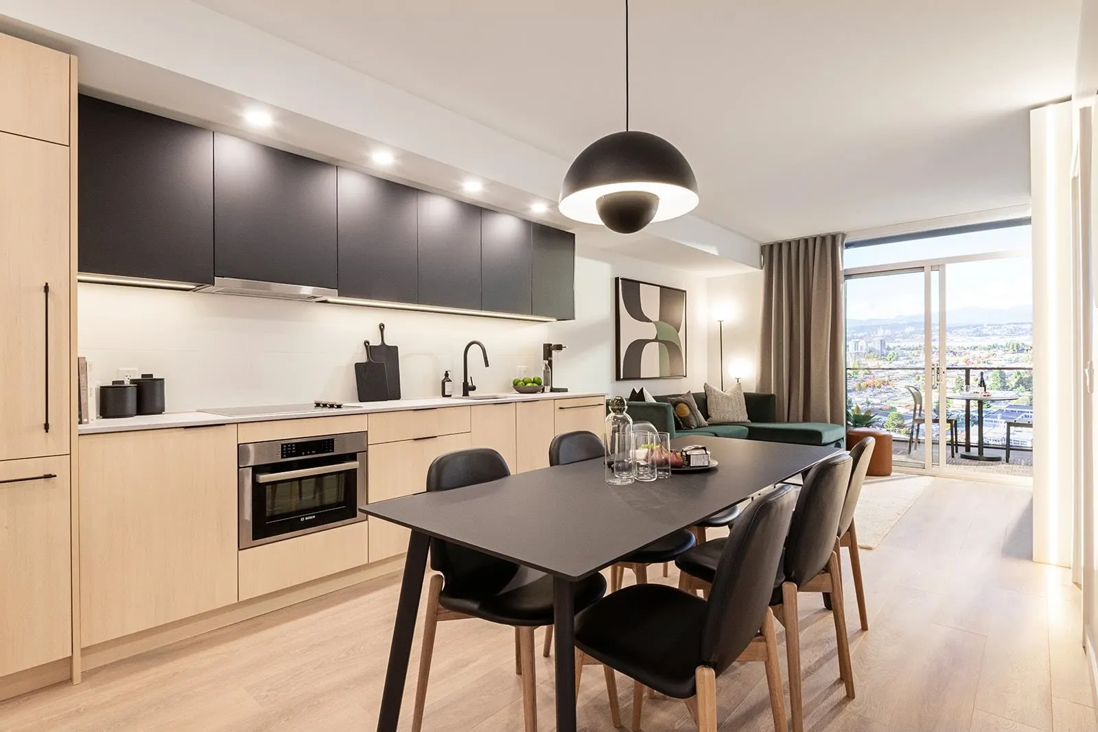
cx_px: 549
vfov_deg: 67.4
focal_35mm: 18
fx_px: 549
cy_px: 366
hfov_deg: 90.0
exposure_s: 1/1.67
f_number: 22
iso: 640
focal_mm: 18
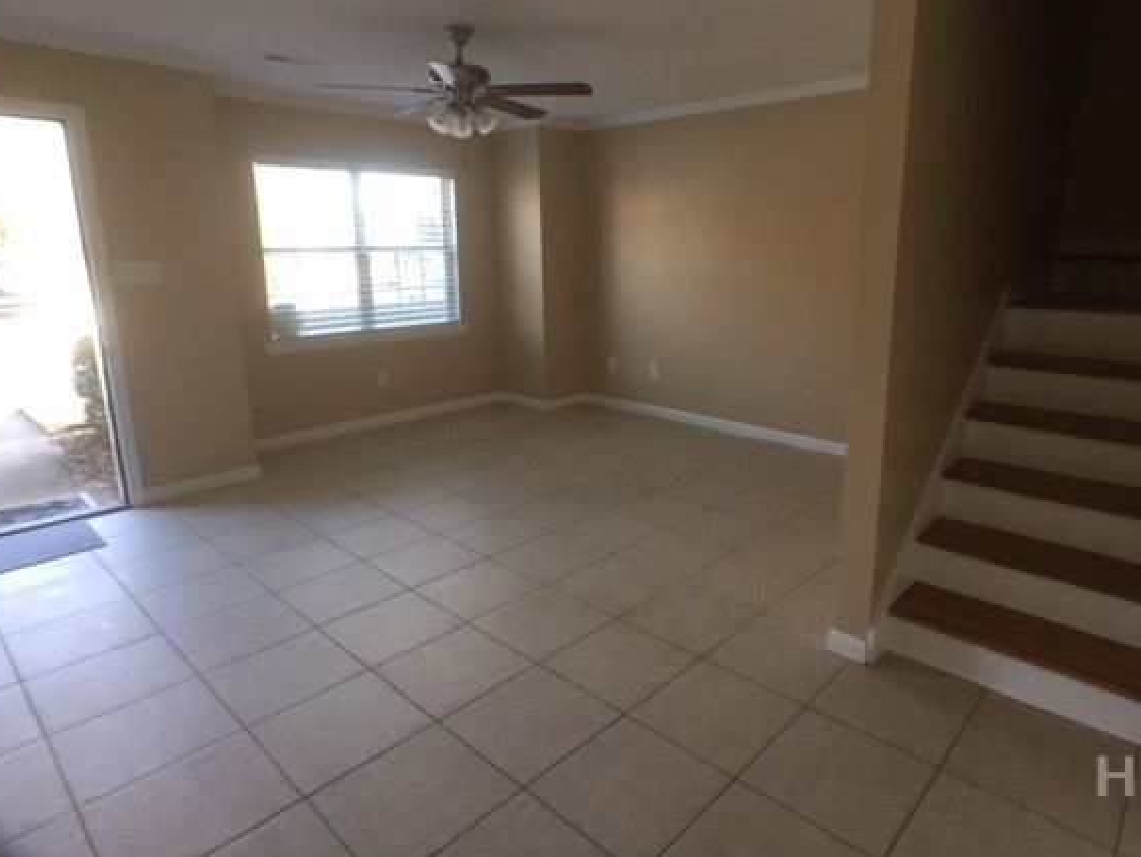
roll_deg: +0.8
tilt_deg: -11.4
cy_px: 390
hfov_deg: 55.3
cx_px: 621
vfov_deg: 42.9
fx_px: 1088
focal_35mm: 33
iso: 32
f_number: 2.2
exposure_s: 1/30
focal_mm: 4.15
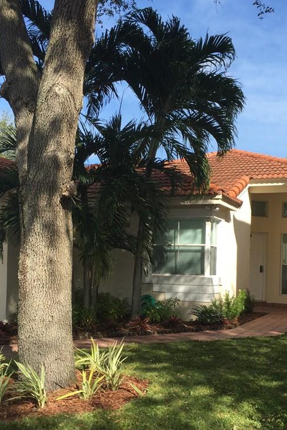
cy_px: 261
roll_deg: -1.7
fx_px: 514
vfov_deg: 45.1
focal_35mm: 43
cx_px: 169
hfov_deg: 31.1
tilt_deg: +2.5
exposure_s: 1/1319
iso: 32
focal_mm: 4.15
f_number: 2.2
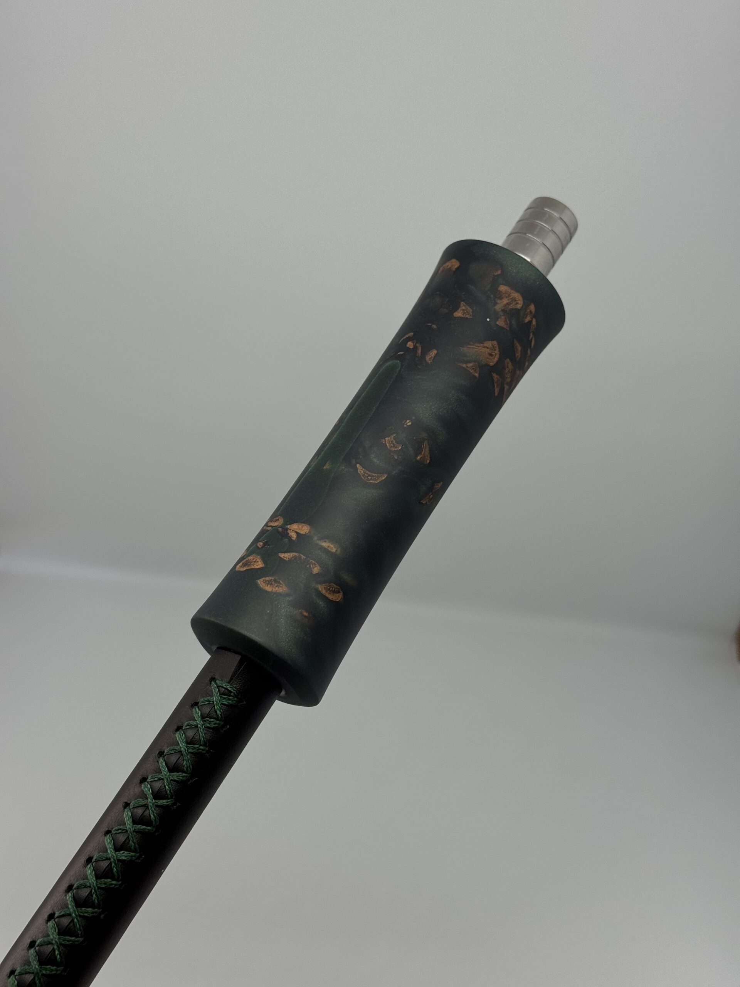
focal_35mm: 48
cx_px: 370
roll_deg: -6.3
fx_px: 1368
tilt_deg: -23.7
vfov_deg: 39.7
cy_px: 494
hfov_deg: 30.3
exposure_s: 1/309
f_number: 1.78
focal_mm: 6.76
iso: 64
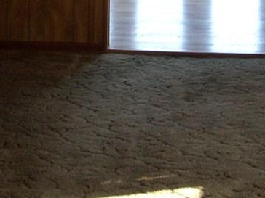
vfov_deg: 13.7
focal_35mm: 104
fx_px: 796
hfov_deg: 18.9
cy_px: -64
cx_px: 166
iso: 200
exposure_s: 1/30
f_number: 2.8
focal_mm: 6.2
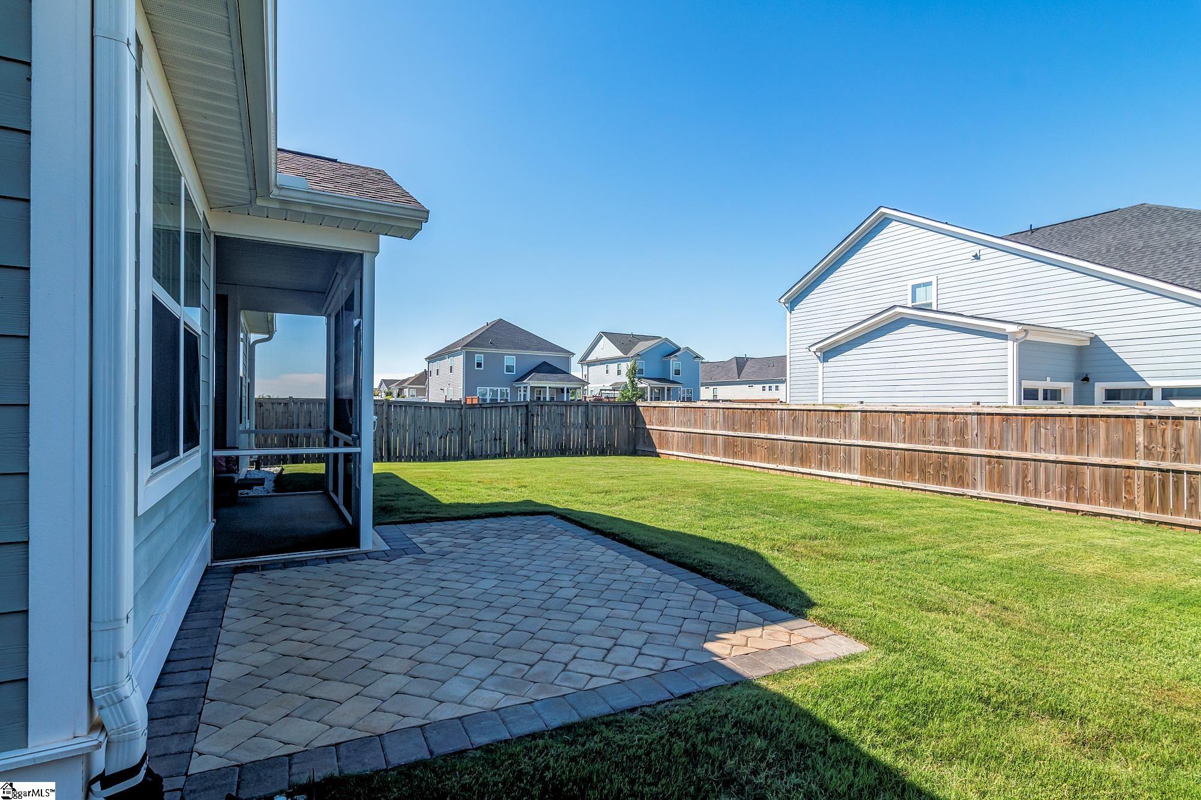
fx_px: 534
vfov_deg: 73.7
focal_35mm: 16
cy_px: 400
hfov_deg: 96.7
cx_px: 600
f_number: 7.1
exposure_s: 1/800
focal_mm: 11
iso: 200
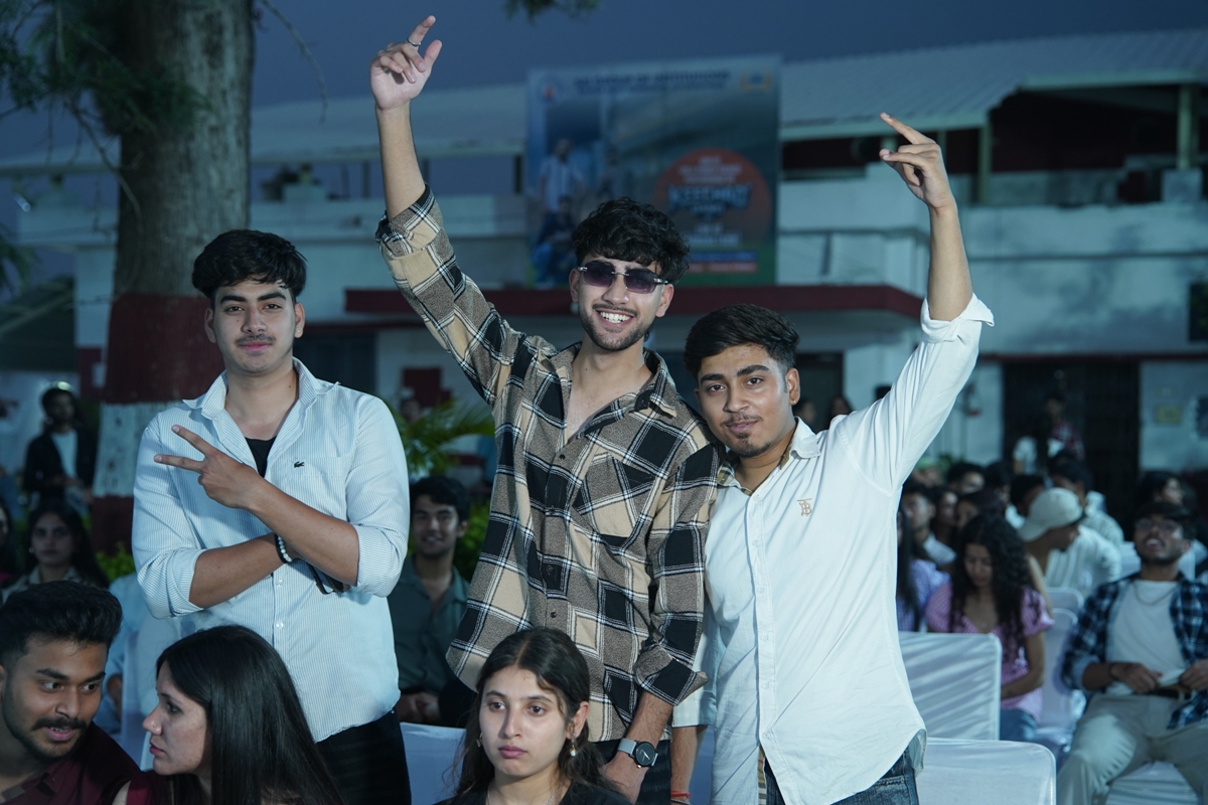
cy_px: 402
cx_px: 604
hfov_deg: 38.9
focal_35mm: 51
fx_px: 1711
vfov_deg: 26.5
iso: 1000
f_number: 2.8
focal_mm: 51
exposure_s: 1/125
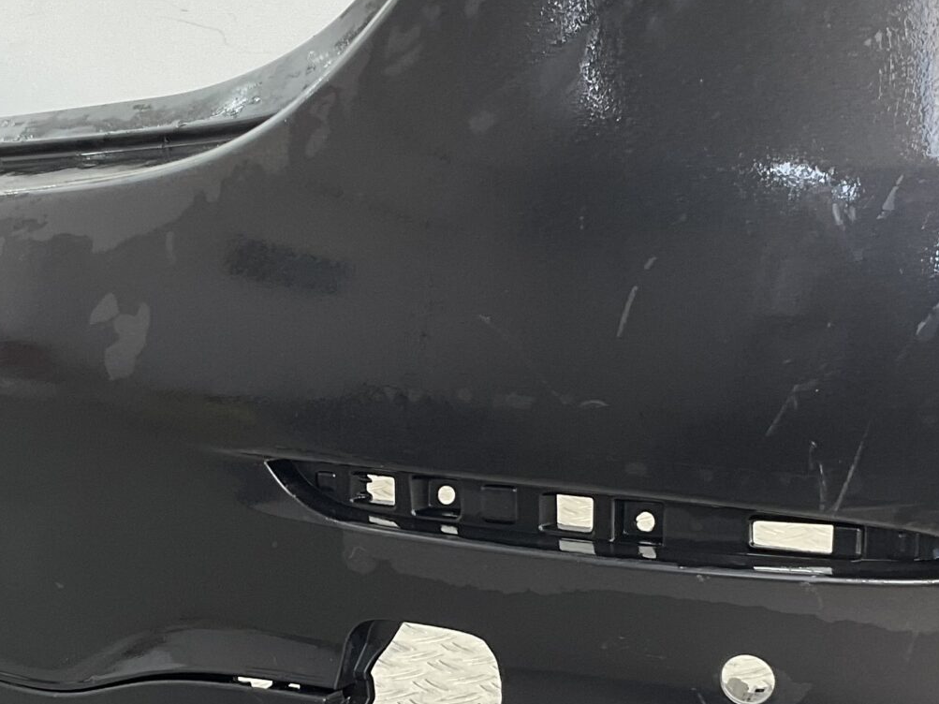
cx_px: 457
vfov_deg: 19.8
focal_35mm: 74
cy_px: 486
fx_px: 2007
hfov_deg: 26.3
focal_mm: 3
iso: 32
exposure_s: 1/100
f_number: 1.8
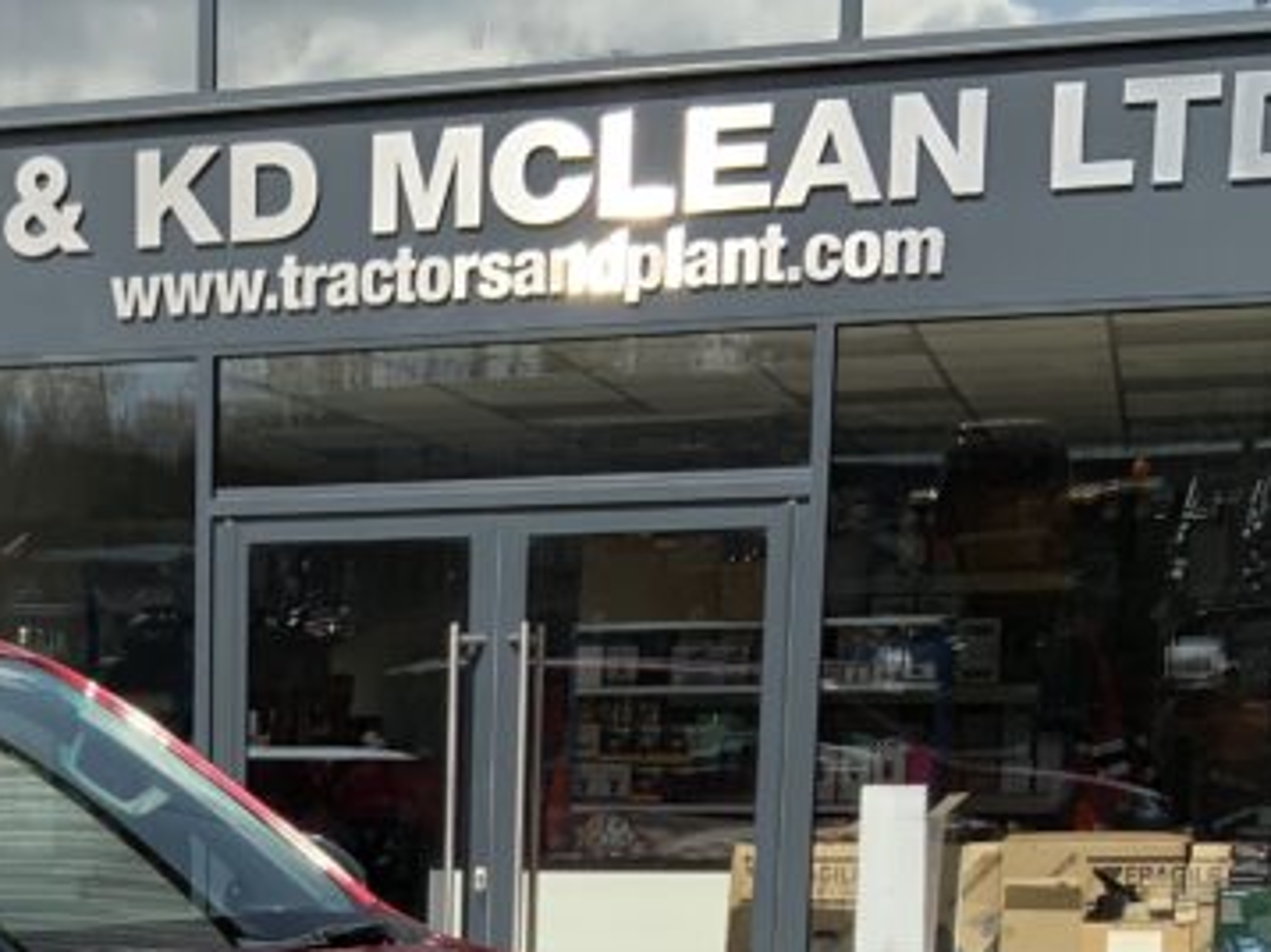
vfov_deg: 16.7
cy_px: 1243
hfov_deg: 22.6
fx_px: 3045
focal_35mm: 83
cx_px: -14
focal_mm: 3
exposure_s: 1/1730
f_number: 1.8
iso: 16
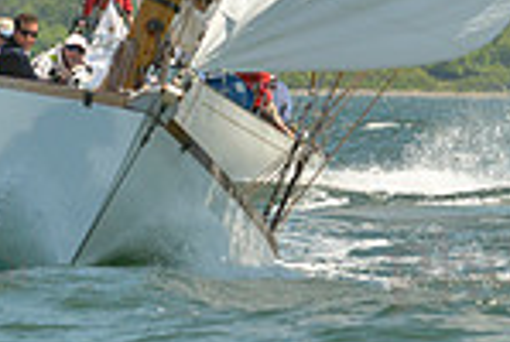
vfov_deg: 1.8
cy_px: 97
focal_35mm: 777
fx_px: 11029
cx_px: 209
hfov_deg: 2.6
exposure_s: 1/800
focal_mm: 200
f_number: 5.6
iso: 200
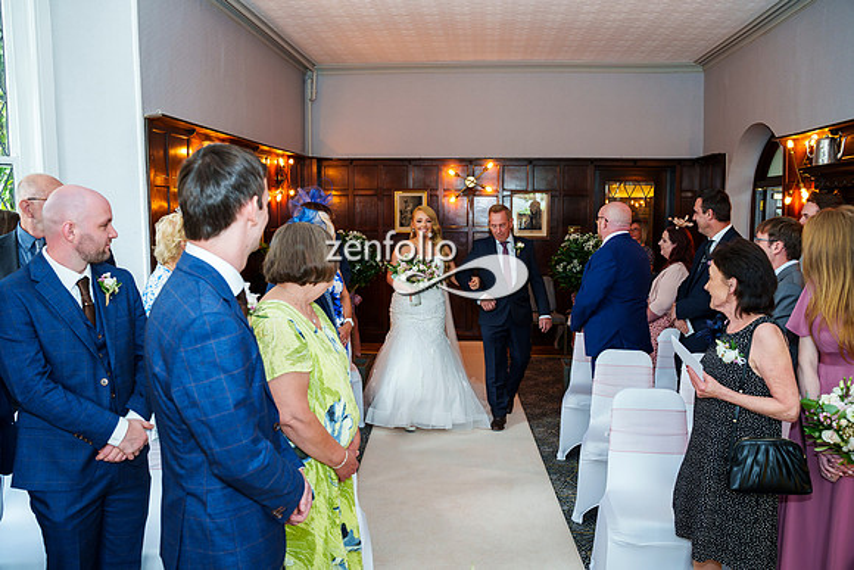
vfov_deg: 45.2
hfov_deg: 63.9
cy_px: 279
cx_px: 417
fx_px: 685
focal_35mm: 29
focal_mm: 28
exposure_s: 1/60
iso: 640
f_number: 4.5
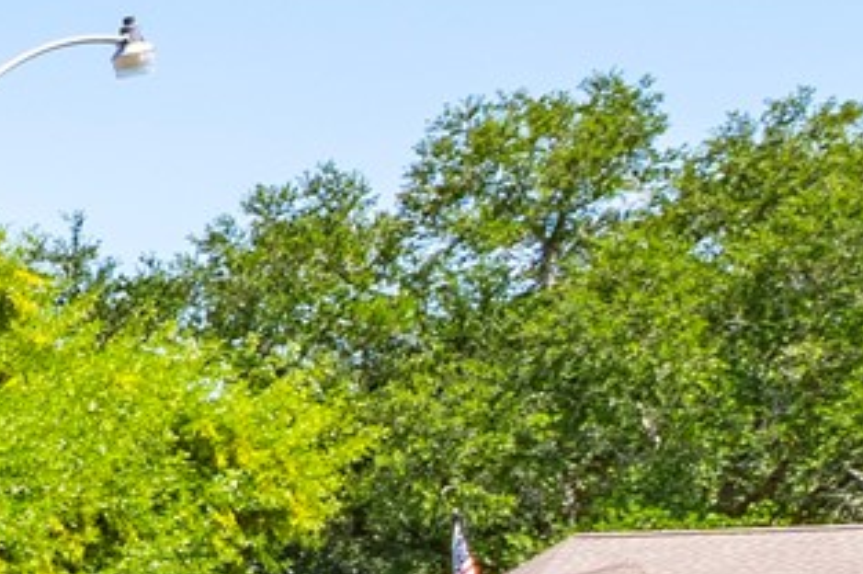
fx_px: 2658
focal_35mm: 111
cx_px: -1916
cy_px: 853
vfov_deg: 11.8
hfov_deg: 10.5
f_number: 13
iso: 125
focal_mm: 16
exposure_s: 1/100
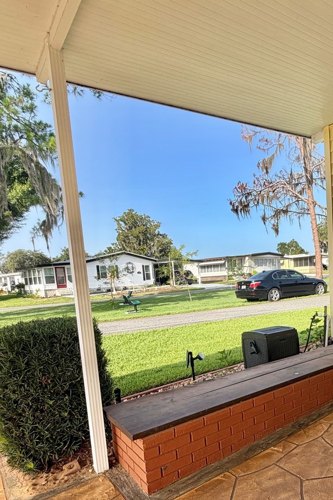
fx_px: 347
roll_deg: +4.0
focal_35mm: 25
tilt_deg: -6.2
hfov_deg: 48.6
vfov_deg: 70.3
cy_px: 315
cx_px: 262
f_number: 2.2
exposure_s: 1/613
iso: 40
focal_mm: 2.22
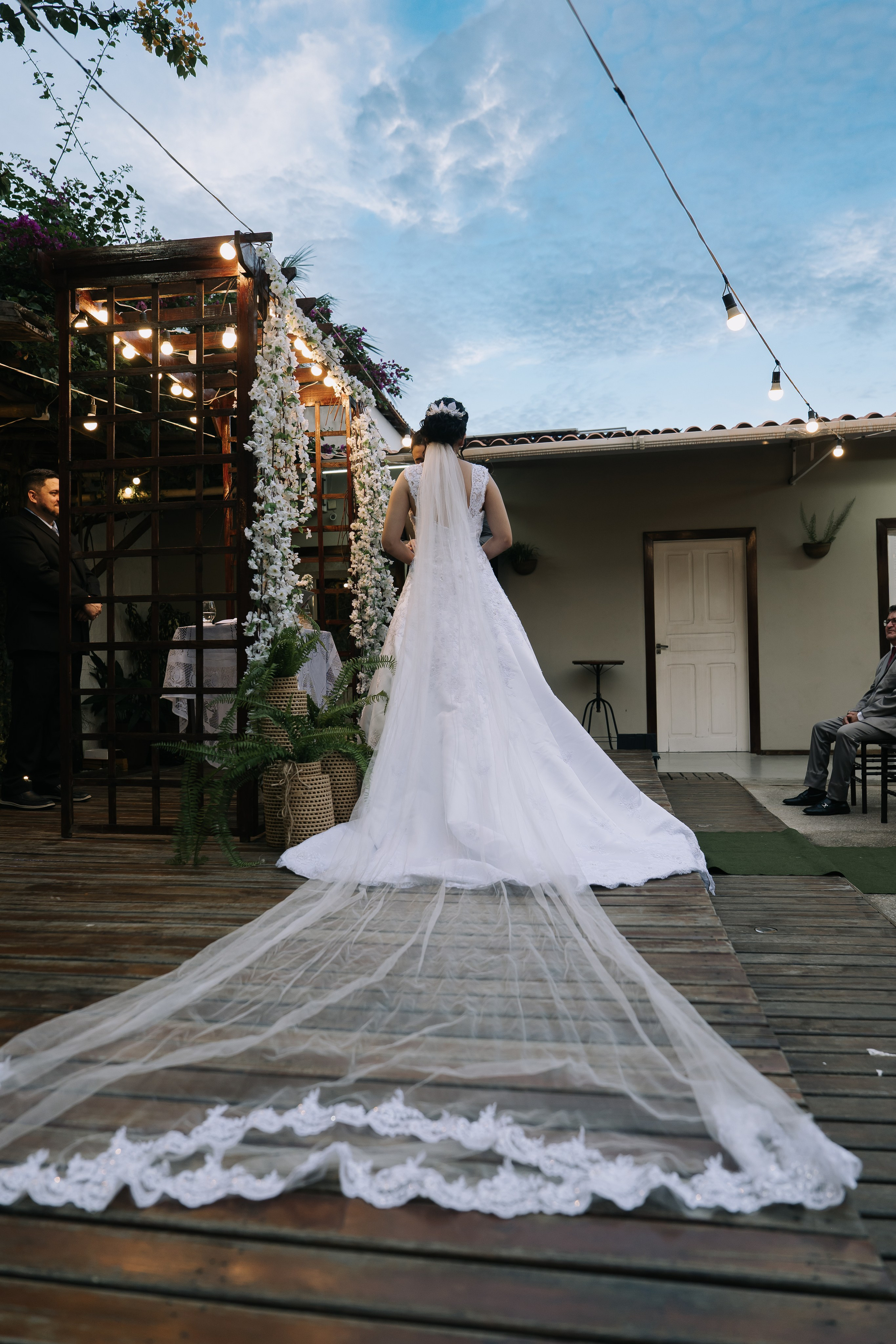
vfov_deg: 71.5
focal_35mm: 25
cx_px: 448
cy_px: 672
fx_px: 933
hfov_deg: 51.3
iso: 500
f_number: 3.2
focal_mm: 24
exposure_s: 1/200
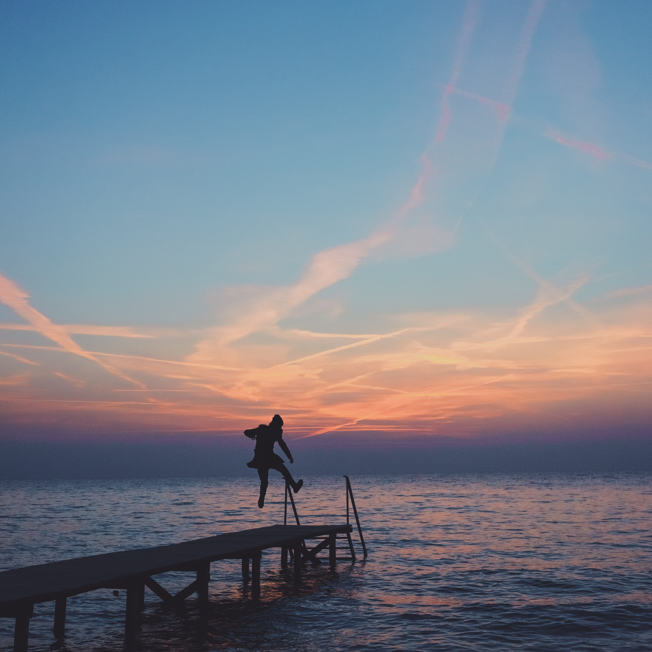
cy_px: 261
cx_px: 326
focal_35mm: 45
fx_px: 959
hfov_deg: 37.6
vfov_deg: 37.4
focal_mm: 35
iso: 1250
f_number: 4
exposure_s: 1/640
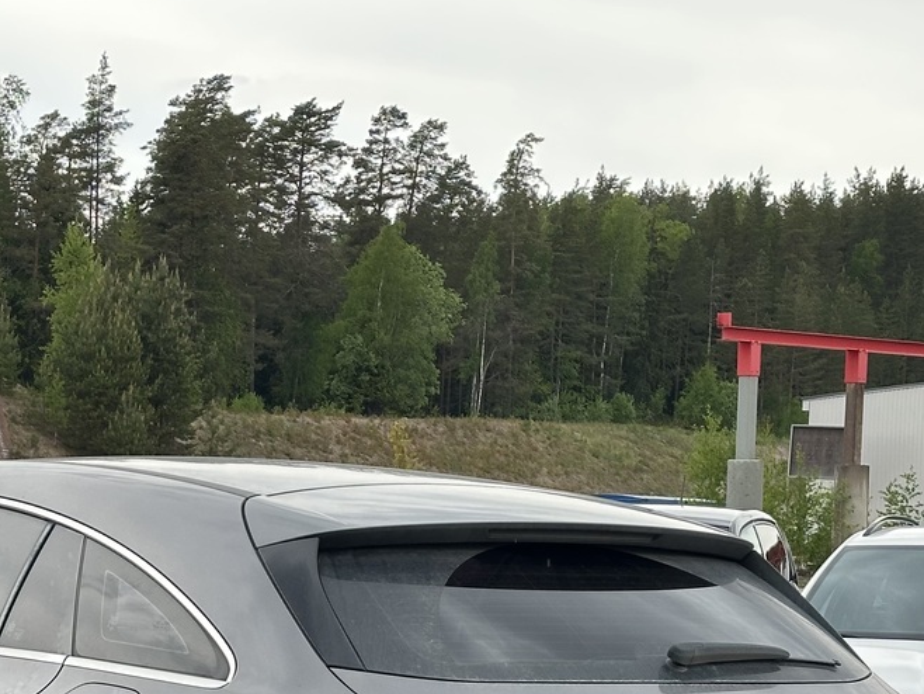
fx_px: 2804
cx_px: 242
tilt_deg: -2.2
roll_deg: -1.6
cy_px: 648
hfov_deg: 18.6
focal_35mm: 105
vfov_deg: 13.9
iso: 64
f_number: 1.78
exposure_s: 1/532
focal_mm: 6.86
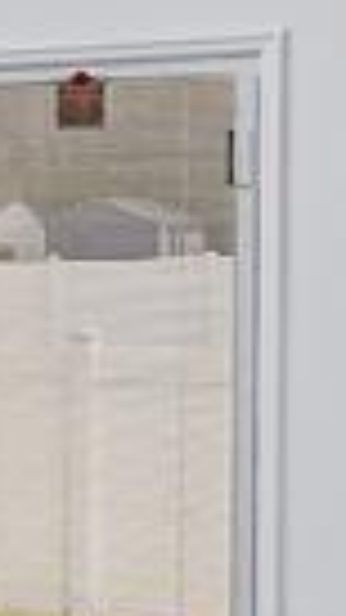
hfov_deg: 7.9
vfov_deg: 19.4
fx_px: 1795
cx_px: -962
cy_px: 227
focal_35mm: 110
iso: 220
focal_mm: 14
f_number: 8
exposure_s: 1/15
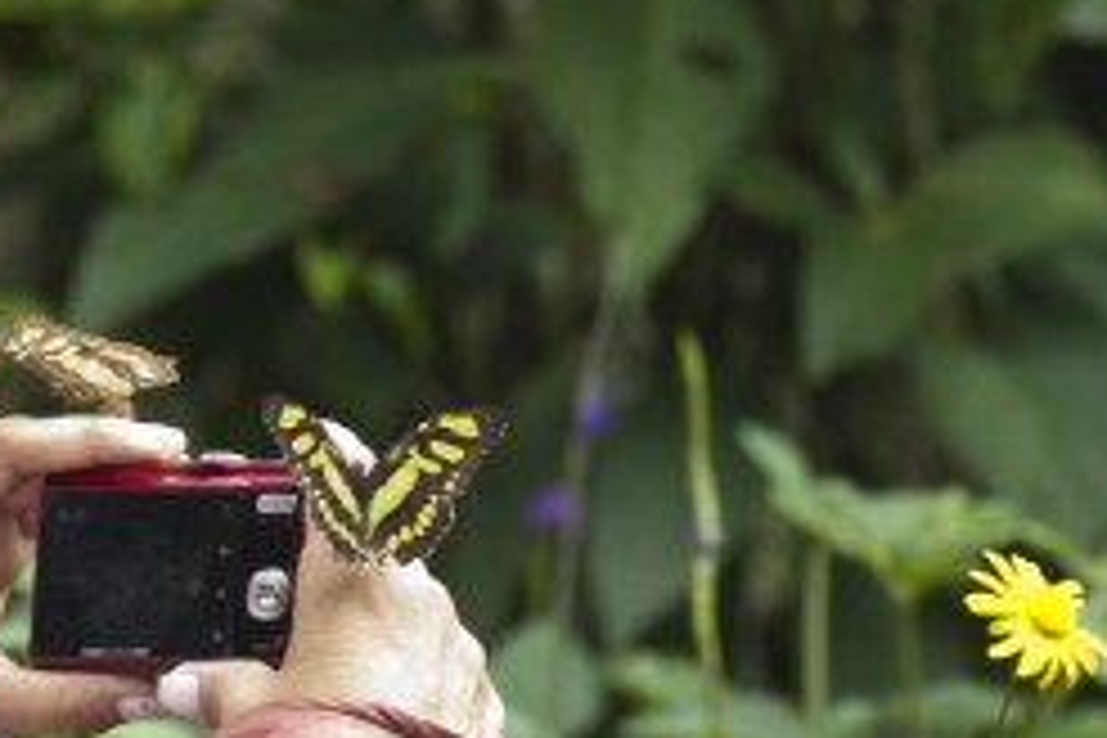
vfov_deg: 3.5
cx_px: 542
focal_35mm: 393
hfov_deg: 5.2
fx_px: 12084
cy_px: 230
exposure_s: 1/25
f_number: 4.5
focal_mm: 86
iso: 100
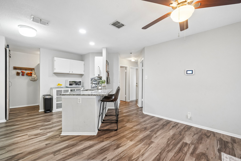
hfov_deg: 100.4
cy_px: 80
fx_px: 100
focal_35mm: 15
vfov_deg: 77.3
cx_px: 120
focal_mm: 15
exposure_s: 1/15
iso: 800
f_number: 8
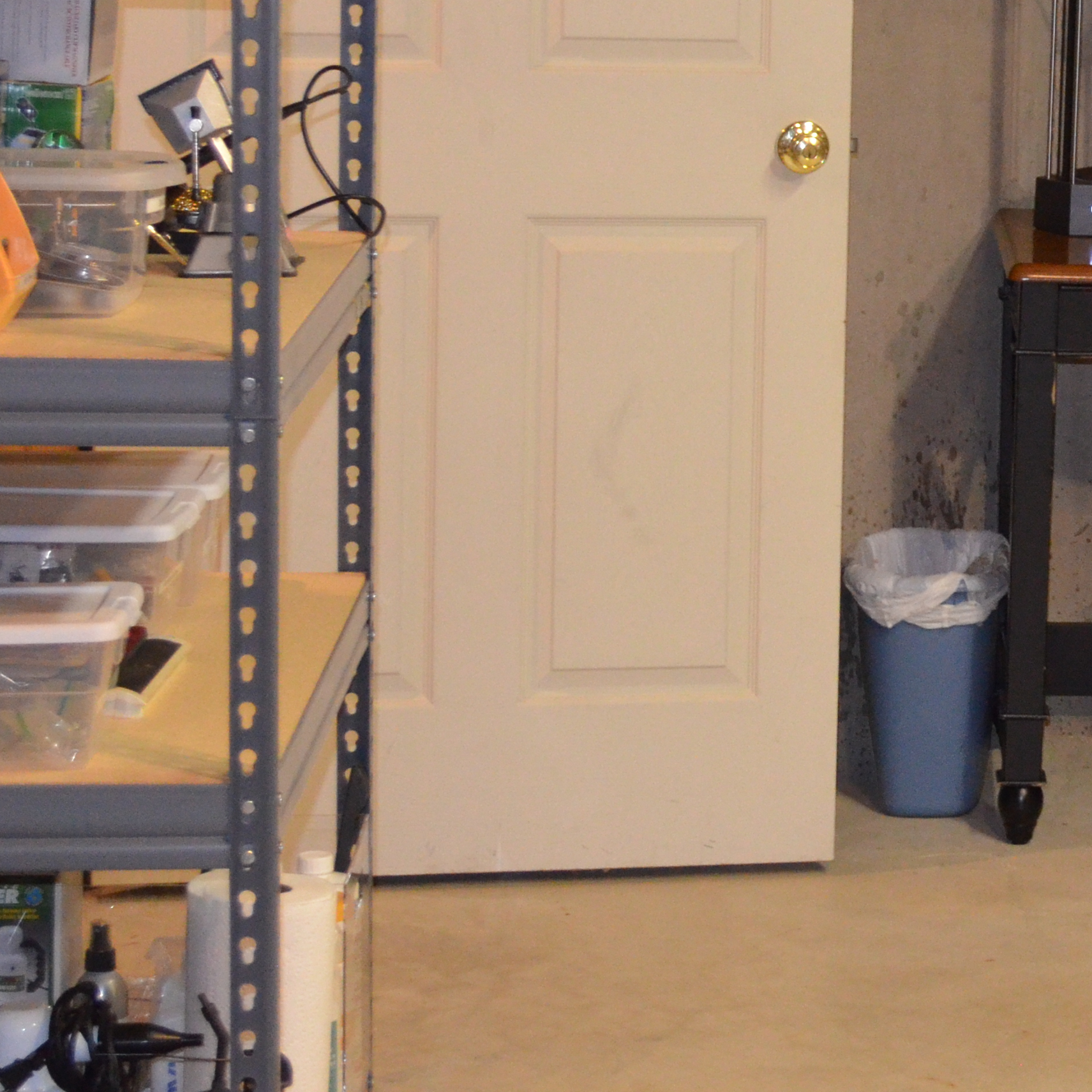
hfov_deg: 13.1
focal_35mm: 128
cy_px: 166
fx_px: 4576
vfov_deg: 13.5
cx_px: 1448
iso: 2500
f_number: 5
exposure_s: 1/60
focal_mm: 35
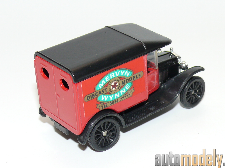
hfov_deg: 19.1
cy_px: 81
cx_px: 120
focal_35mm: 103
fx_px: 669
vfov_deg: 14.4
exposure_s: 1/30
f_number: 4
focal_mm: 12.9
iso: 100
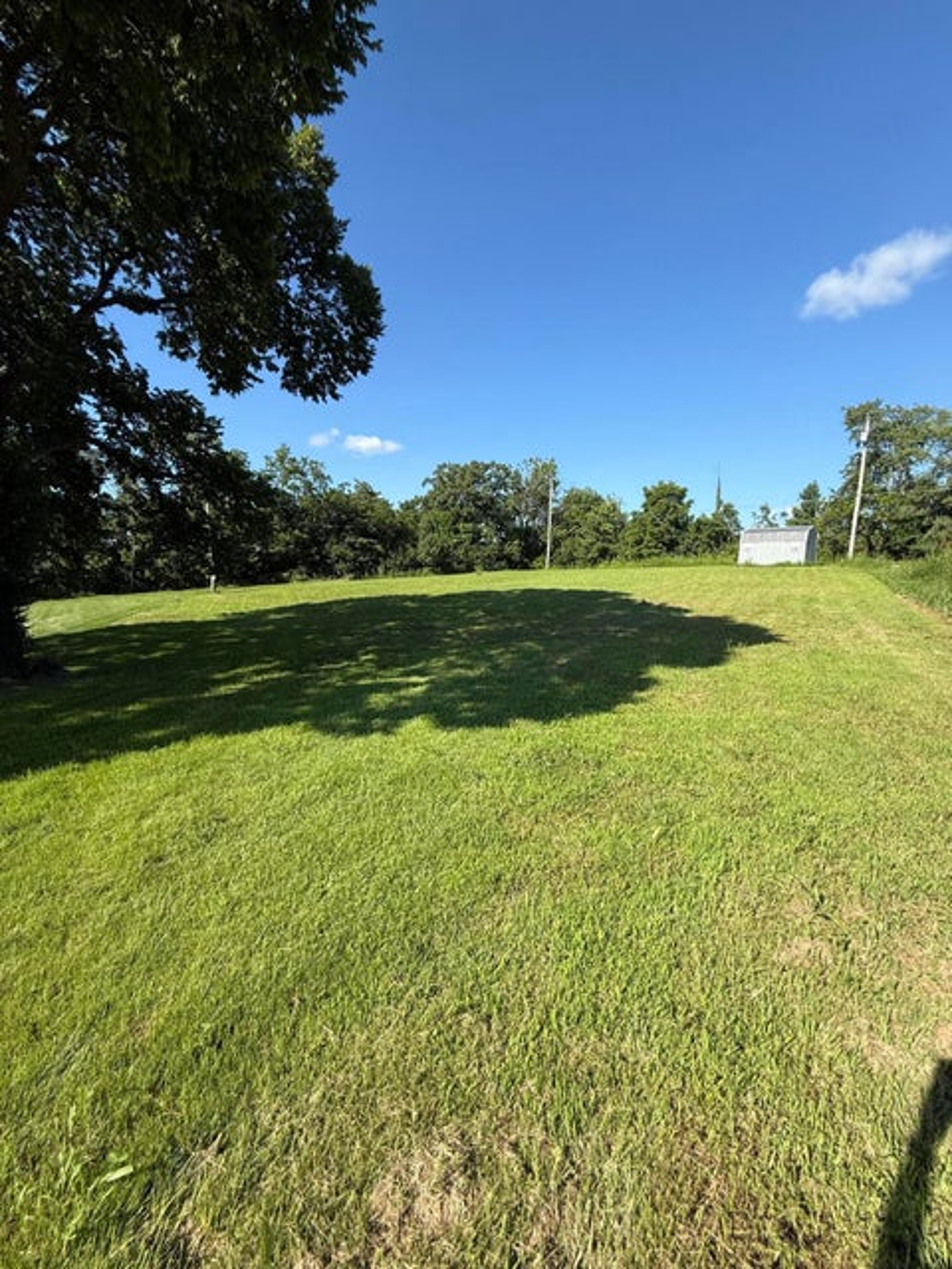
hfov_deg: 85.7
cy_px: 634
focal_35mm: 14
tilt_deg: -6.5
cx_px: 476
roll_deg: -2.0
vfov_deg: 102.1
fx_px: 513
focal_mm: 2.22
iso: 50
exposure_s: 1/1235
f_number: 2.2
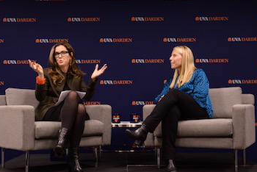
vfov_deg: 21.3
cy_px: 86
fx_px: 457
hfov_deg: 31.4
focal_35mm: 64
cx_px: 117
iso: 1600
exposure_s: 1/160
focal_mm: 56
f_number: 3.5
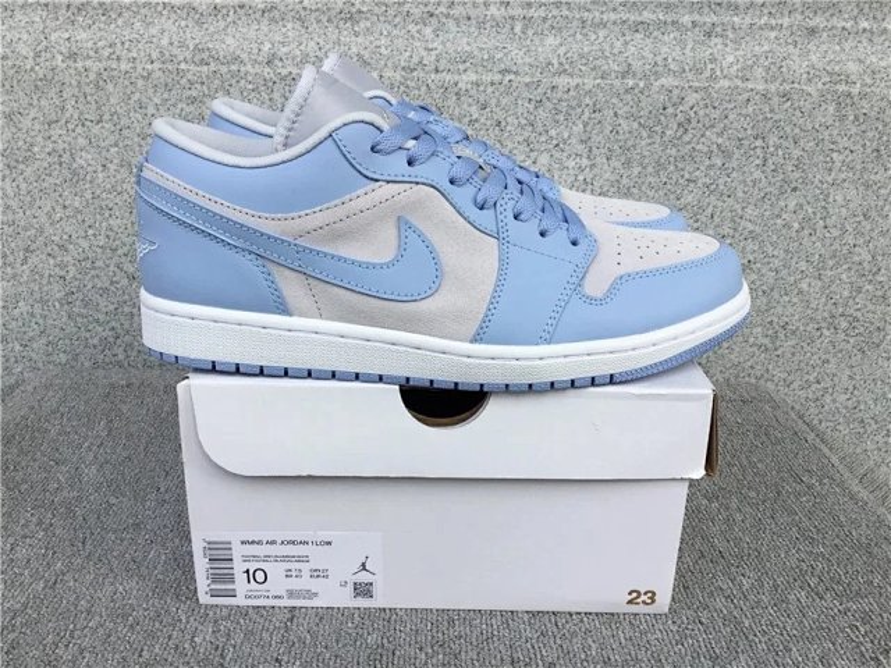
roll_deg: -1.1
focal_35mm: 31
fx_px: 798
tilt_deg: -19.0
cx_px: 446
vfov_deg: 45.4
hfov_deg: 58.4
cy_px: 334
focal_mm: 3.3
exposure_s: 1/776
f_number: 2.4
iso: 25
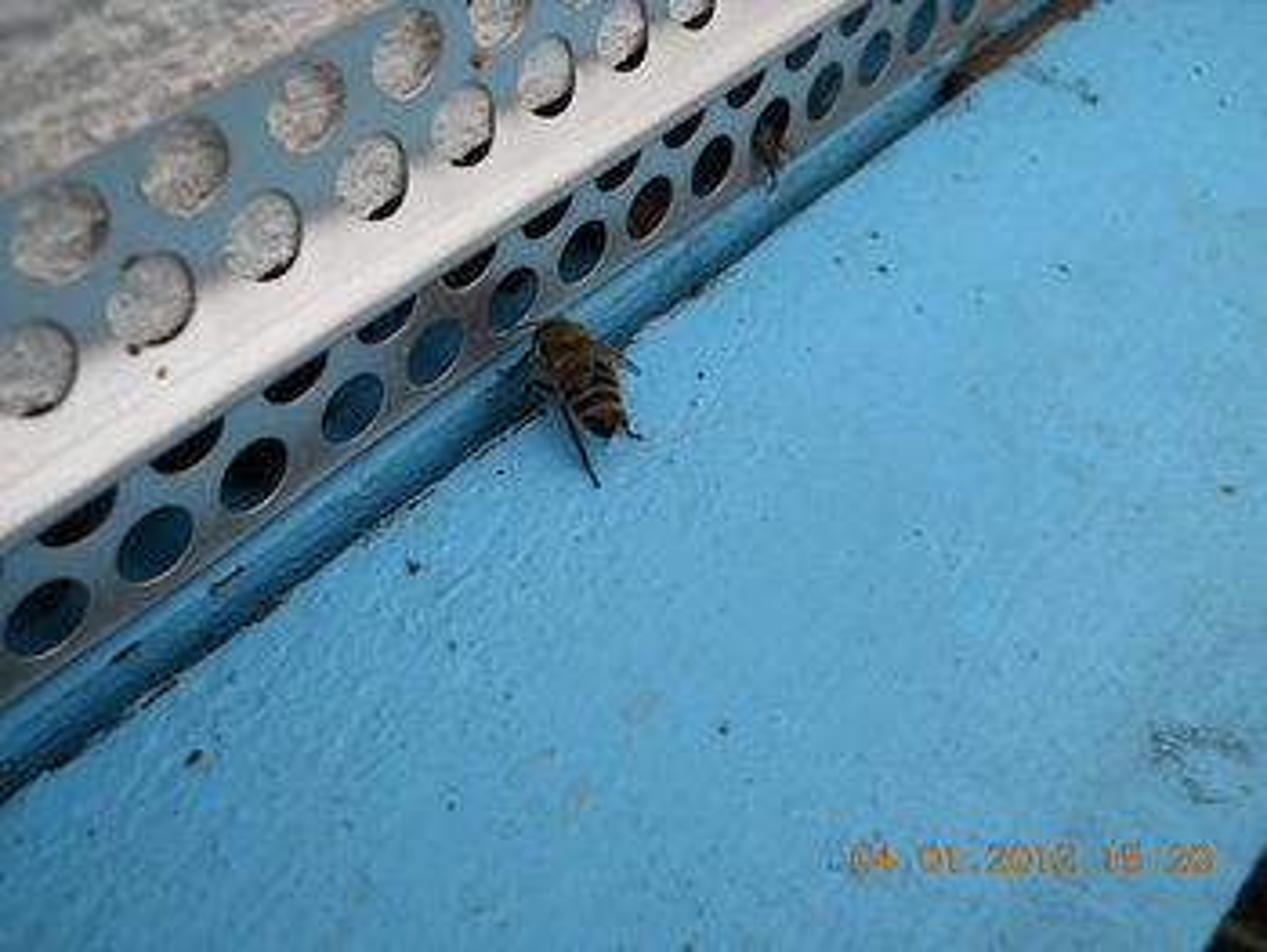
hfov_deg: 45.7
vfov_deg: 35.2
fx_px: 1502
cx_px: 634
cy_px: 476
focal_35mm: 41
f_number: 3.1
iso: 125
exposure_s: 1/250
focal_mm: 6.72
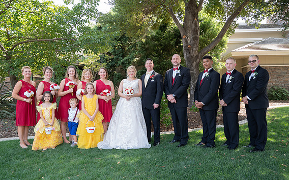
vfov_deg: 49.3
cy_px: 91
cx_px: 147
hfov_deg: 72.5
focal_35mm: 25
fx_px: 197
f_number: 8
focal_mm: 24
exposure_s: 1/60
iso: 500
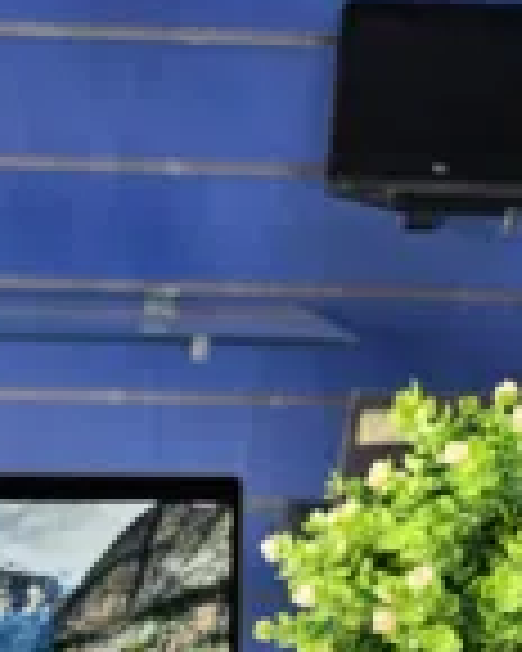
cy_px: 800
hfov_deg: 23.2
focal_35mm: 62
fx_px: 1197
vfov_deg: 26.7
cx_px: -45
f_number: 1.7
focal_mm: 6.3
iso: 125
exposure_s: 1/100
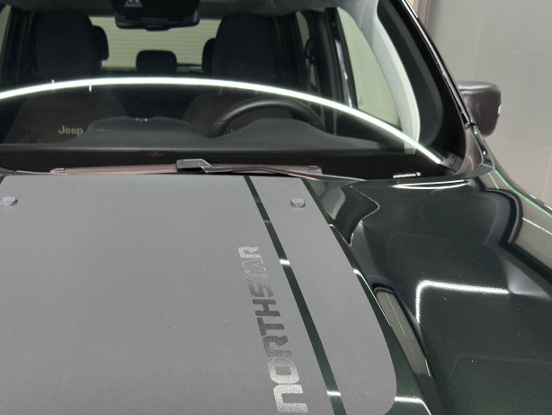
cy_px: 267
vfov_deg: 35.7
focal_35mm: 40
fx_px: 638
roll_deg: +0.0
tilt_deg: -20.1
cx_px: 202
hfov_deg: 46.3
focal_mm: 6.76
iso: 320
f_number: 1.78
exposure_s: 1/33
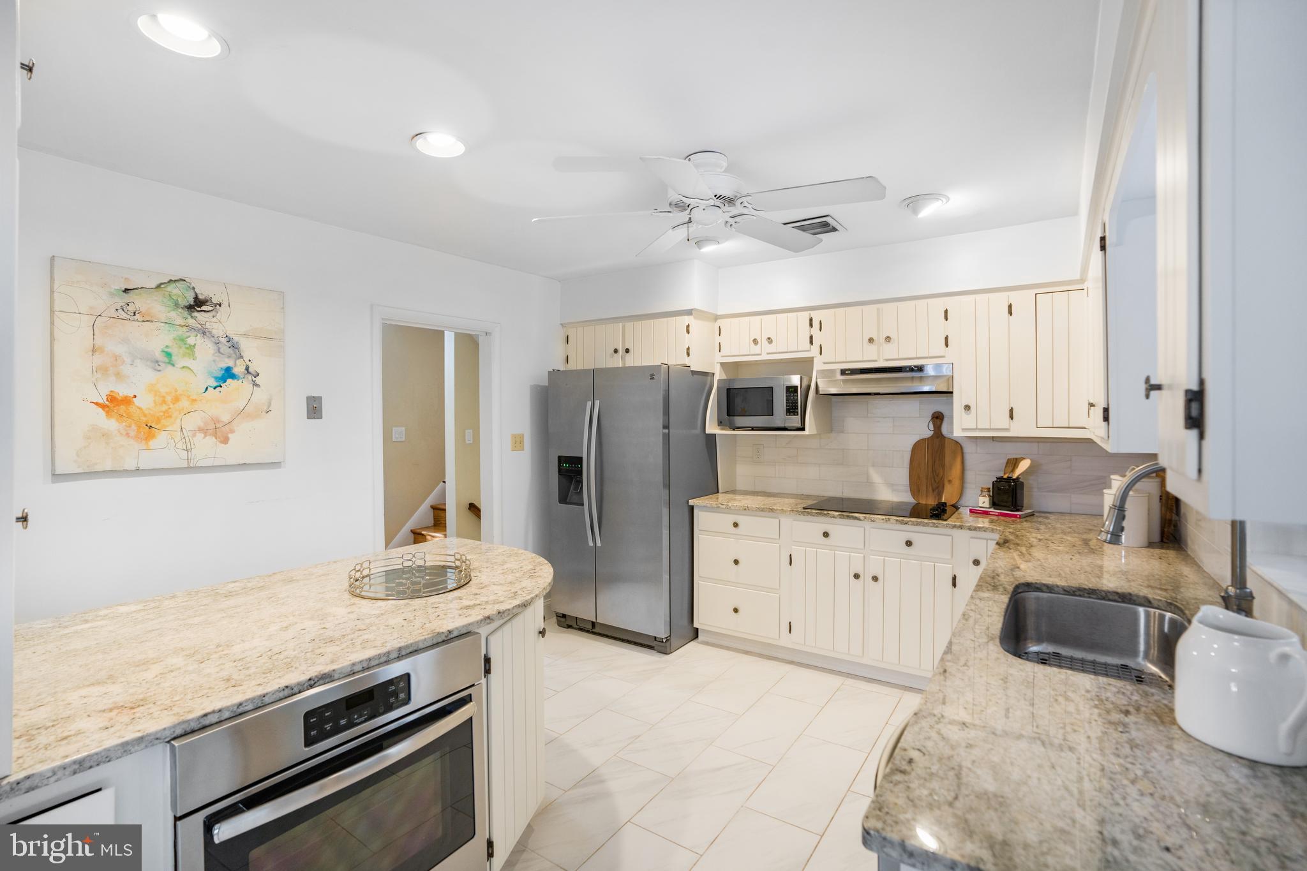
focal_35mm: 16
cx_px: 654
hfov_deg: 96.7
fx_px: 581
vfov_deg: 73.7
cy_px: 436
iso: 400
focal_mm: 16
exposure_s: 1/13
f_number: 5.6
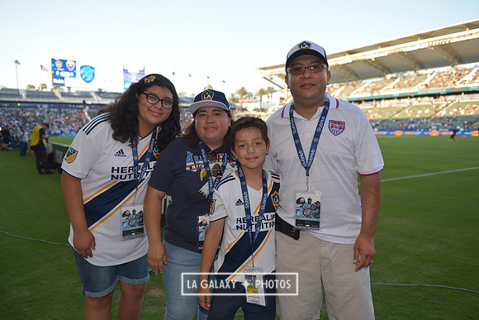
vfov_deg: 46.4
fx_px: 373
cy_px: 160
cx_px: 240
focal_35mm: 28
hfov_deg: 65.5
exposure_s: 1/640
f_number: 2.8
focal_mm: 28
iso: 200
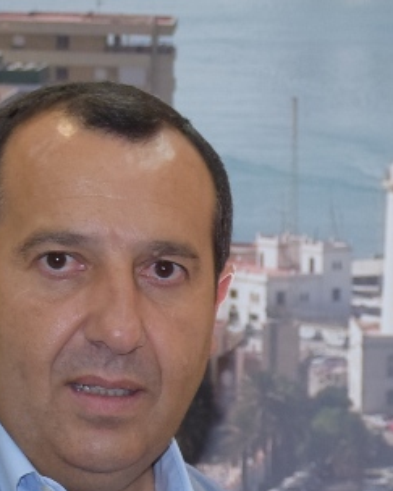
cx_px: 519
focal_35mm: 208
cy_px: 470
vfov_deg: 9.2
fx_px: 3026
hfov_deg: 7.3
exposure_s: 1/100
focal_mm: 30
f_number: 5
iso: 800
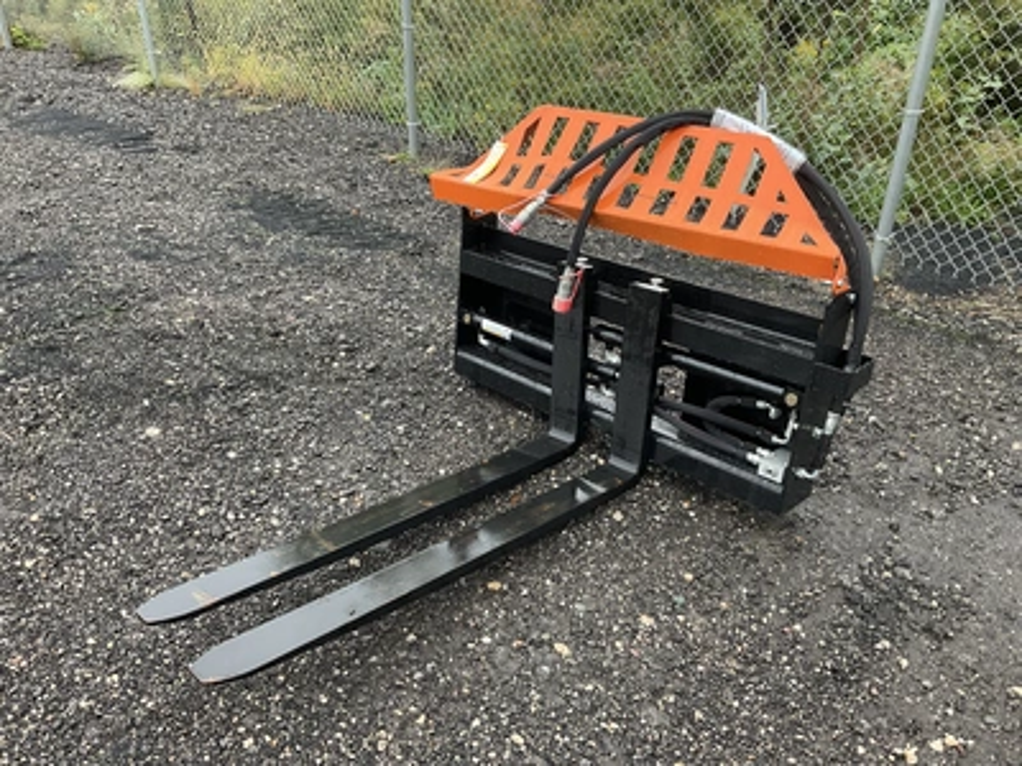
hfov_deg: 61.7
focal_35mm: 29
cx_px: 511
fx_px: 856
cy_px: 383
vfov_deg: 48.2
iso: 64
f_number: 1.8
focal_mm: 3
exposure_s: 1/122
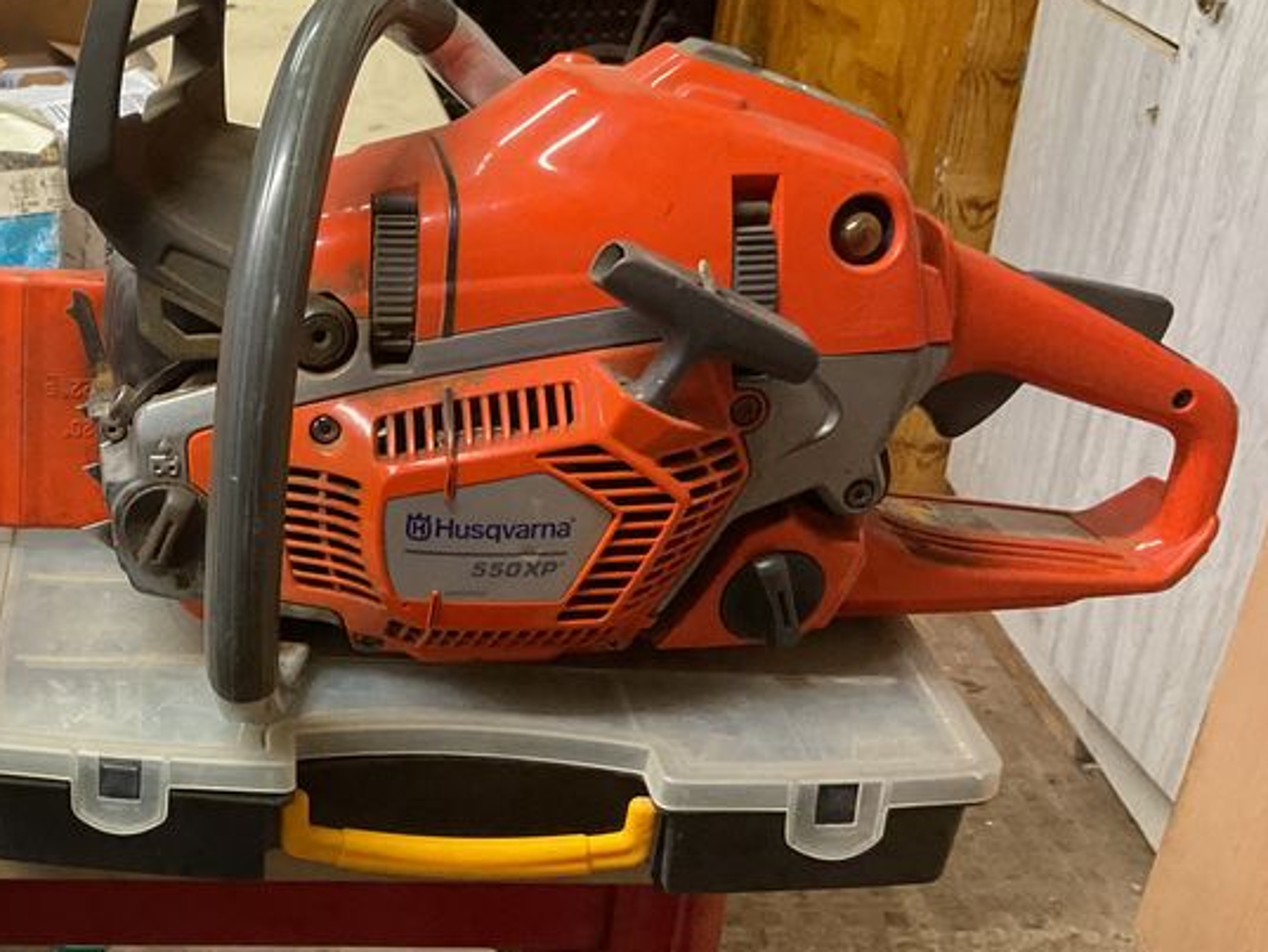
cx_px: 113
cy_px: 532
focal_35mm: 54
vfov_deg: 27.0
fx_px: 1978
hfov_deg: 33.5
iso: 200
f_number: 1.8
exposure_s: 1/60
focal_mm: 3
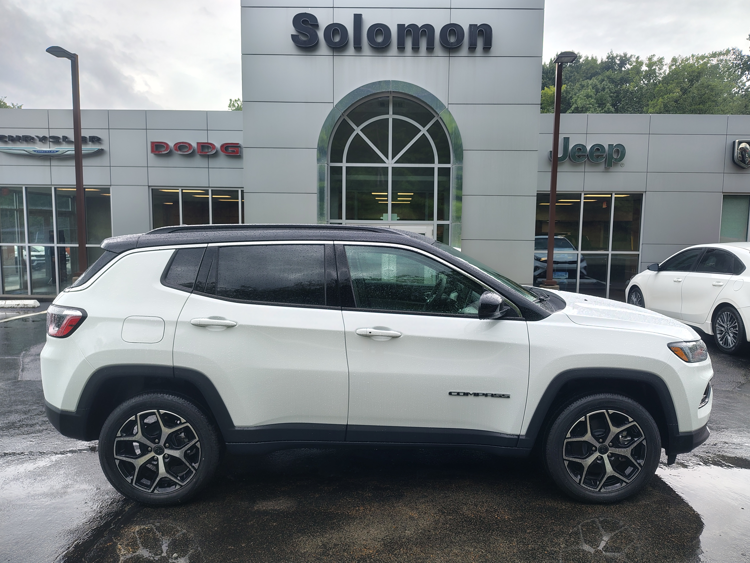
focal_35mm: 25
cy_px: 280
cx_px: 386
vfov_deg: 54.9
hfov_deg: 69.4
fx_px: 542
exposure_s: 1/251
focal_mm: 5.56
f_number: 1.8
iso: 100
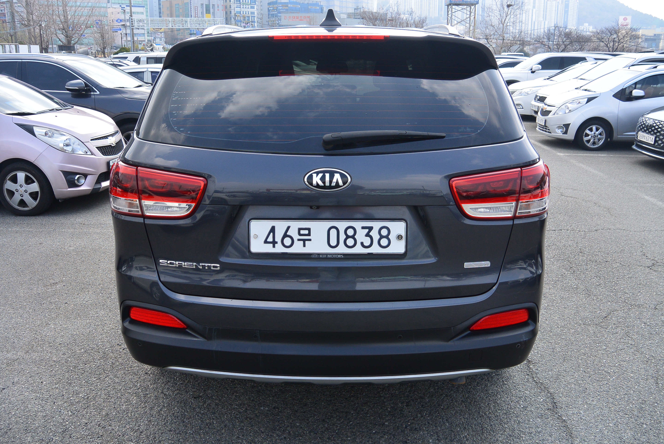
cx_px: 332
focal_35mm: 29
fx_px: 536
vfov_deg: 45.1
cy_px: 222
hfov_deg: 63.6
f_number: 4.5
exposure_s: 1/400
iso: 100
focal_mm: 11
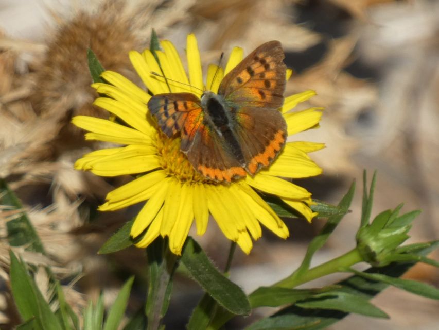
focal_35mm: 700
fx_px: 8879
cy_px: 165
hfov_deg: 2.8
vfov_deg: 2.1
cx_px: 220
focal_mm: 125.5
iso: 80
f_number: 5.6
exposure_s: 1/320
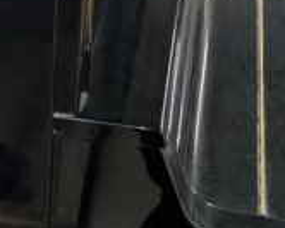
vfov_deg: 14.5
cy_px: 70
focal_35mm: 106
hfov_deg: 17.8
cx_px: 23
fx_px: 895
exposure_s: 1/25
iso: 232
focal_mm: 5.43
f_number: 1.89
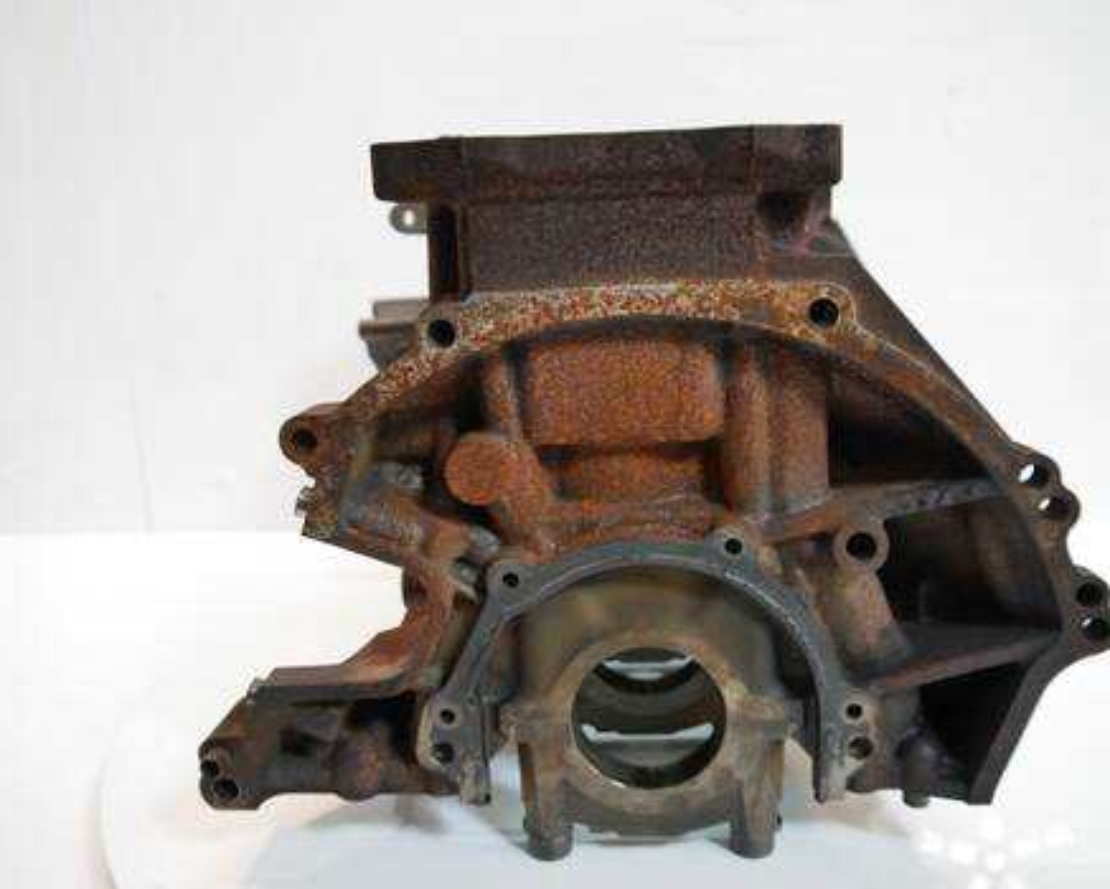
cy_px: 452
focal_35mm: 30
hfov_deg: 58.7
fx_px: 986
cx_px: 582
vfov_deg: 48.5
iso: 400
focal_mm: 14
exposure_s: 1/60
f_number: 3.5
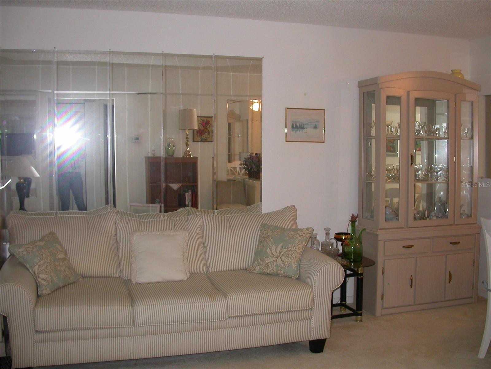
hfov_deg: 49.0
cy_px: 184
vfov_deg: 37.7
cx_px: 246
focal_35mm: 38
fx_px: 539
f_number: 2.6
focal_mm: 7.85
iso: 100
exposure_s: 1/60
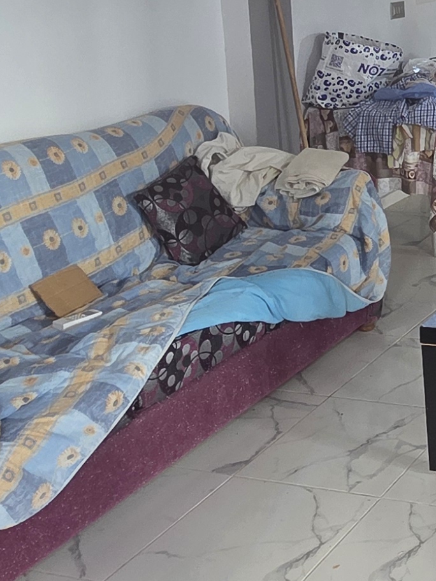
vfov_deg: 31.5
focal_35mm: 57
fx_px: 957
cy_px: 13
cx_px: 688
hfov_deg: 21.0
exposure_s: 1/100
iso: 125
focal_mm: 2.2
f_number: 1.9
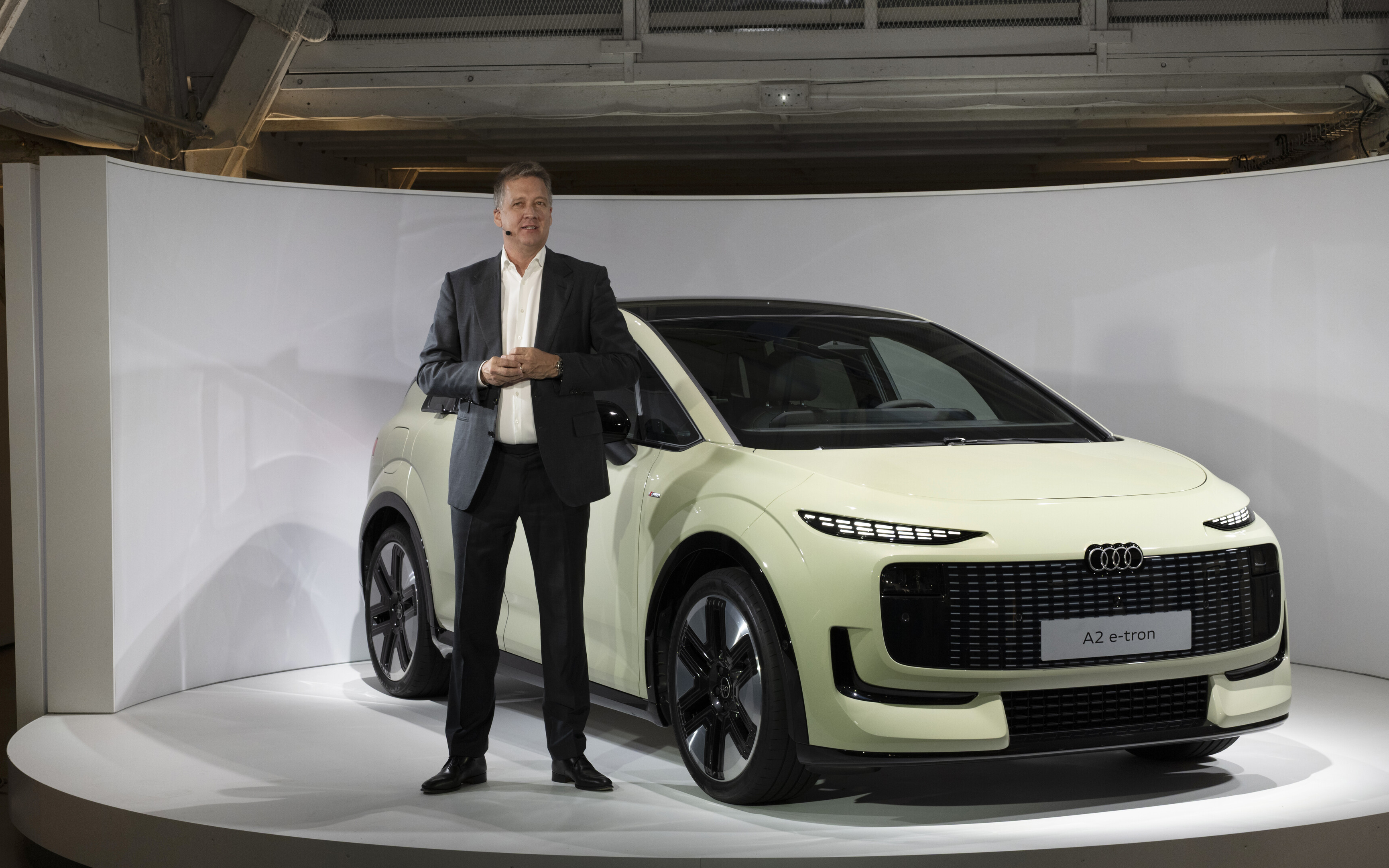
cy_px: 449
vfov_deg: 20.6
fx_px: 2385
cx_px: 696
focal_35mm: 63
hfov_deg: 32.5
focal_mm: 61
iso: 1600
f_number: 9
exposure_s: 1/125
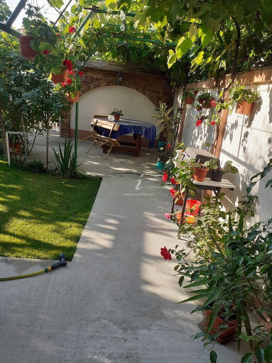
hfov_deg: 51.4
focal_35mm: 27
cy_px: 182
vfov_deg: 65.3
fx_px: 283
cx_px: 136
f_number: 1.9
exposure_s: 1/318
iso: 40
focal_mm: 3.6
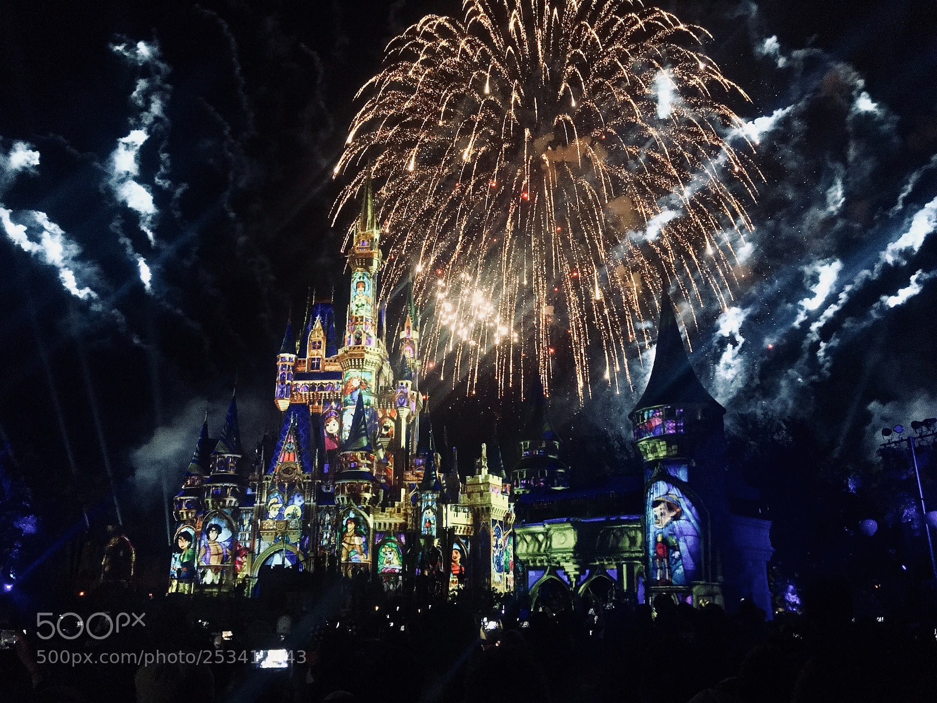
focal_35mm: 29
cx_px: 468
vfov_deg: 48.2
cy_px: 352
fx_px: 785
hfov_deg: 61.7
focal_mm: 4.15
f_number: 2.2
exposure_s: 1/15
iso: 500
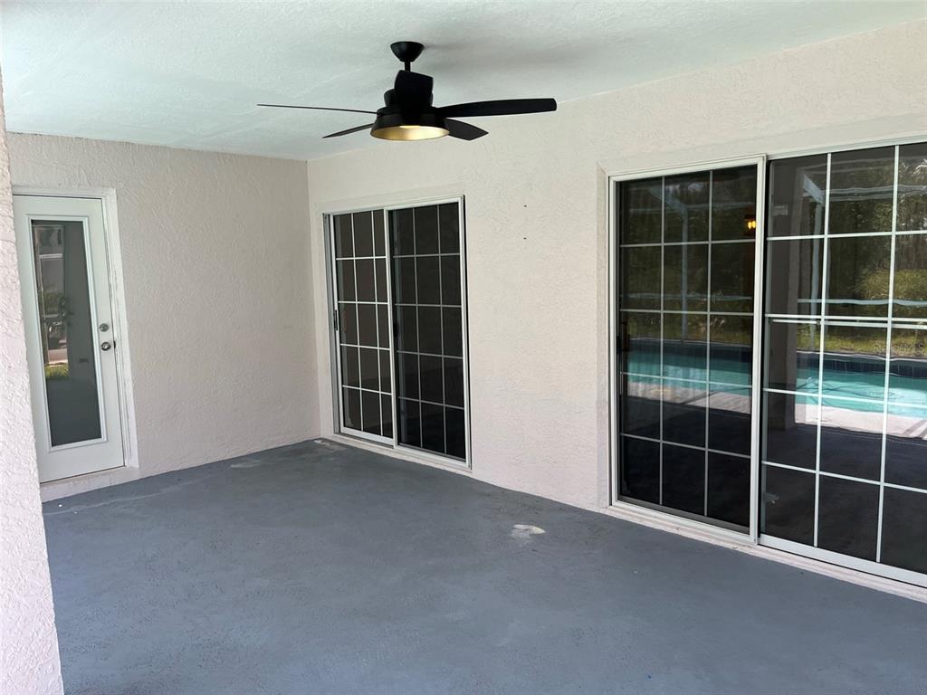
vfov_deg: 53.1
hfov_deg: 67.3
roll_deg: +2.1
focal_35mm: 26
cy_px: 348
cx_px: 464
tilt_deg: -6.7
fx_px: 696
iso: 50
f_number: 1.6
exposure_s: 1/378
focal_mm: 5.1
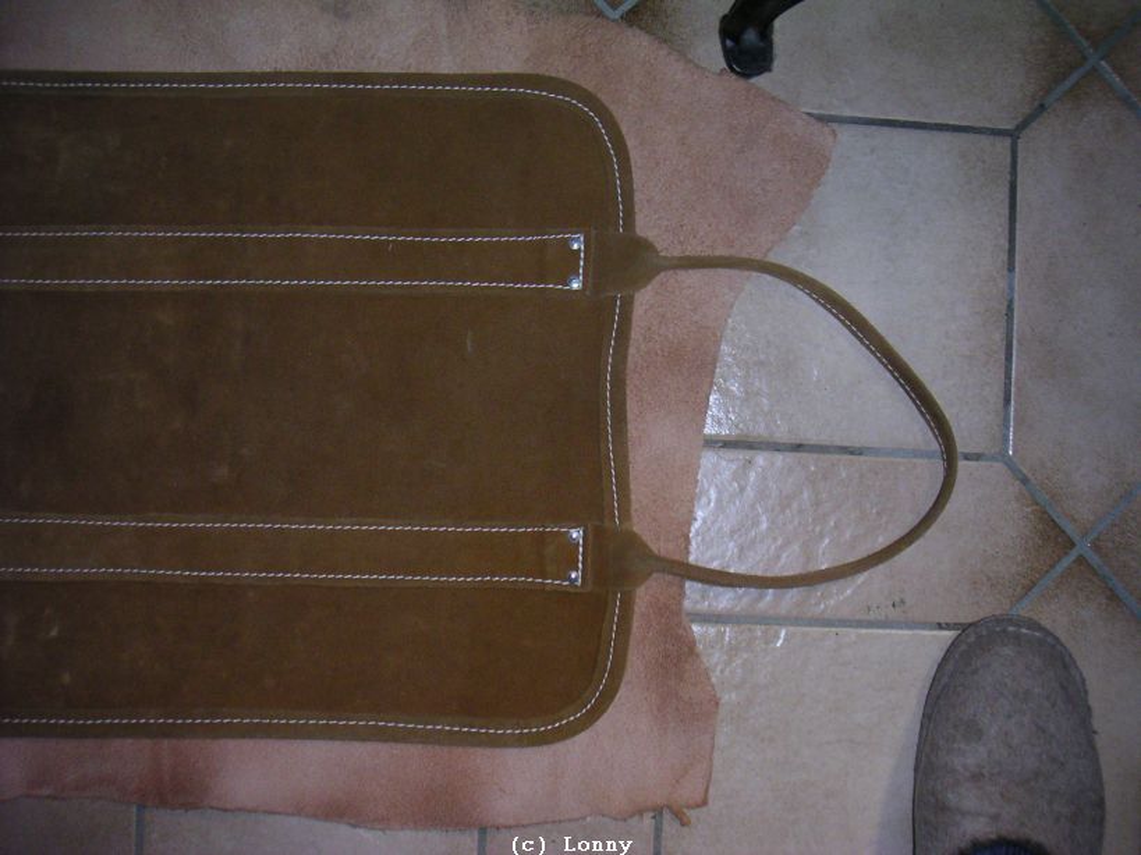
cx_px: 570
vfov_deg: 37.7
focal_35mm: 38
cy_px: 428
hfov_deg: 49.0
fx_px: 1252
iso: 160
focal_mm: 6
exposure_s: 1/45
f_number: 2.8
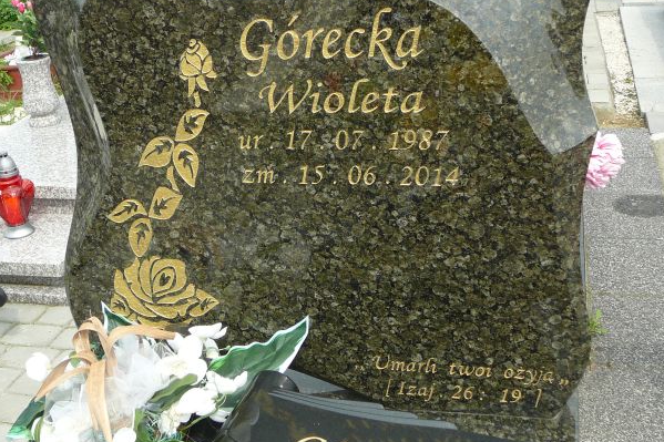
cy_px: 181
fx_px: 922
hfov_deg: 39.6
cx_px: 313
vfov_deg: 26.9
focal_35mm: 50
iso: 80
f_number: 3.2
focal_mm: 6.7
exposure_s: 1/400
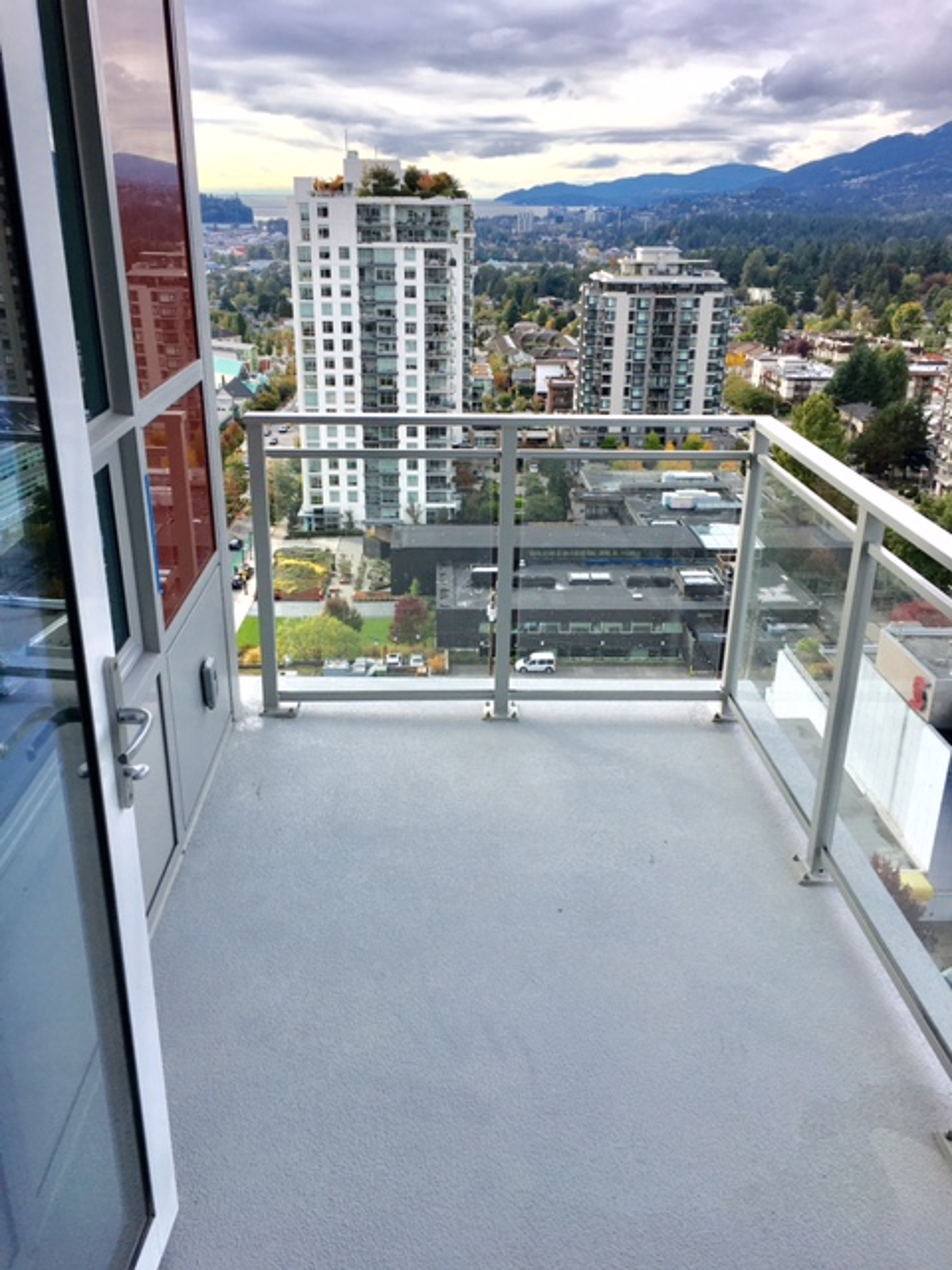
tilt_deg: -22.4
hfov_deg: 48.2
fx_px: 1063
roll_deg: +0.4
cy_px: 635
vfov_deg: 61.7
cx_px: 476
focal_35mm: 29
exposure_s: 1/905
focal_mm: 4.15
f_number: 2.2
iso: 25
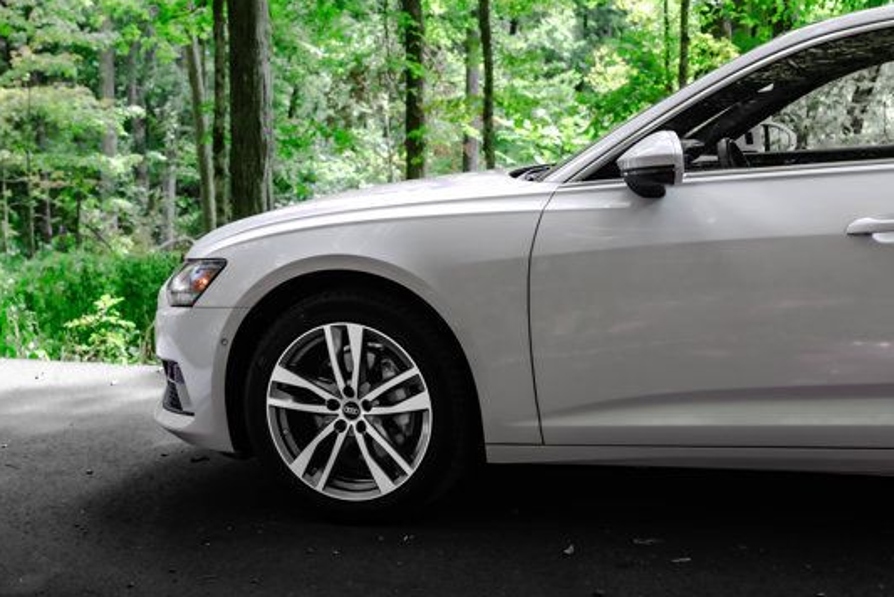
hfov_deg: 33.4
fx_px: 1491
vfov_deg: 22.6
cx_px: 451
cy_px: 288
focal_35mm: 60
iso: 640
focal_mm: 50
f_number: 6.3
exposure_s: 1/250
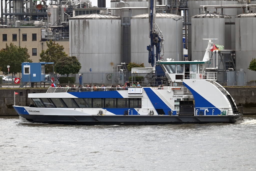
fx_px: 1851
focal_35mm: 260
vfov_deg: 5.3
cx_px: 128
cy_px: 86
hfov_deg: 7.9
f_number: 5.6
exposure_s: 1/800
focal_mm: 260
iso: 200
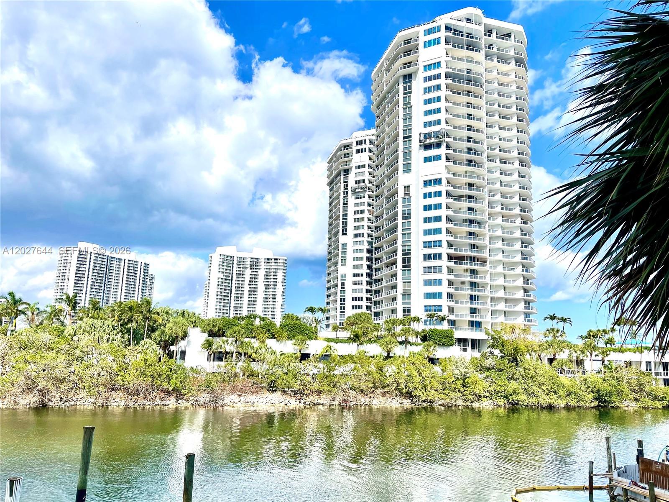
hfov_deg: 69.4
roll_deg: -1.7
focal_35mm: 25
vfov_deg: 54.9
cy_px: 251
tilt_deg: +10.7
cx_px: 334
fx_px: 483
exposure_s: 1/3165
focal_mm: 5.1
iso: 50
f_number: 1.6
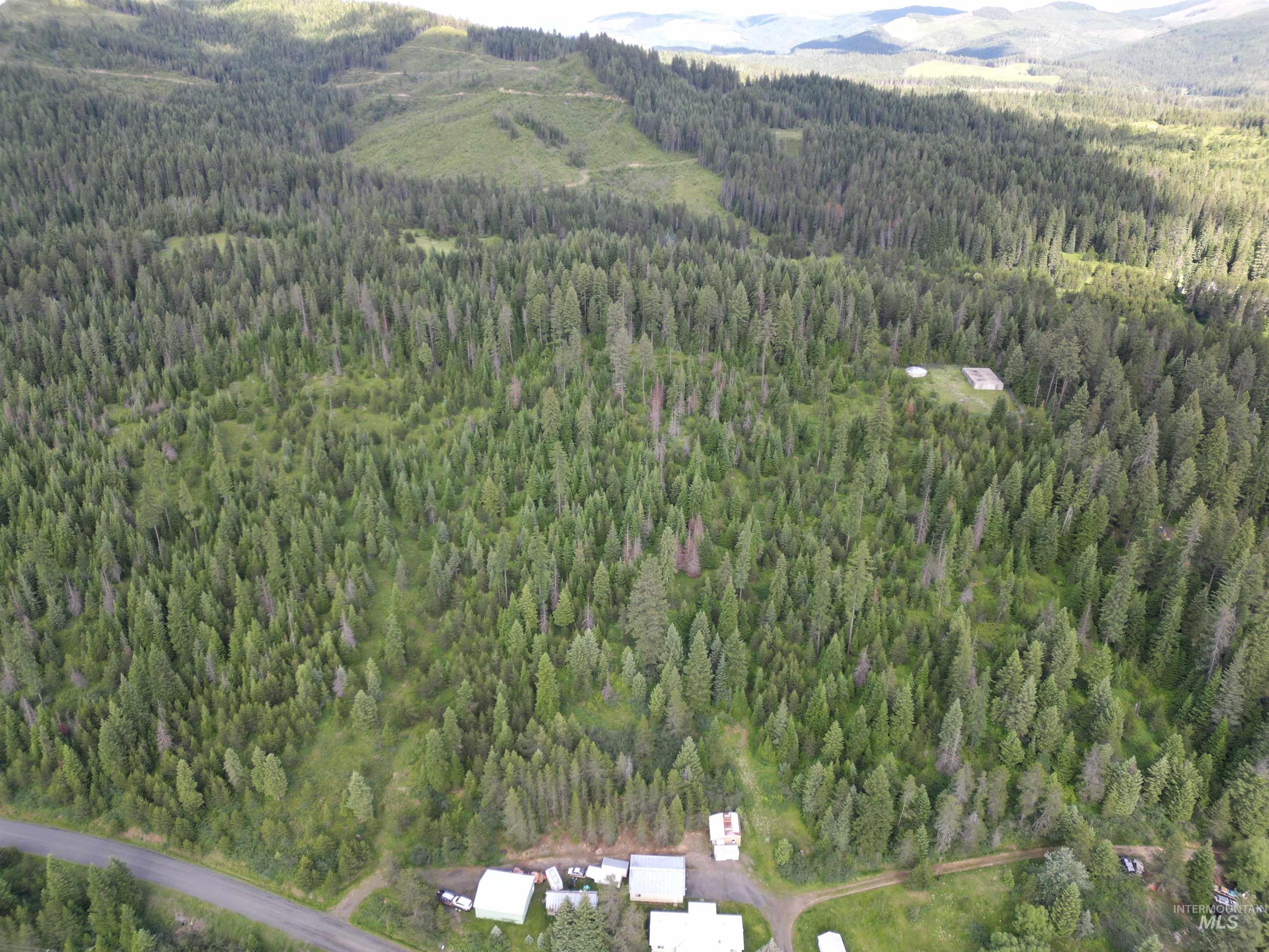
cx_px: 634
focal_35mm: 24
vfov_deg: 56.8
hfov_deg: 71.6
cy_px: 476
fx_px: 880
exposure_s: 1/20
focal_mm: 6.72
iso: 100
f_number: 1.7
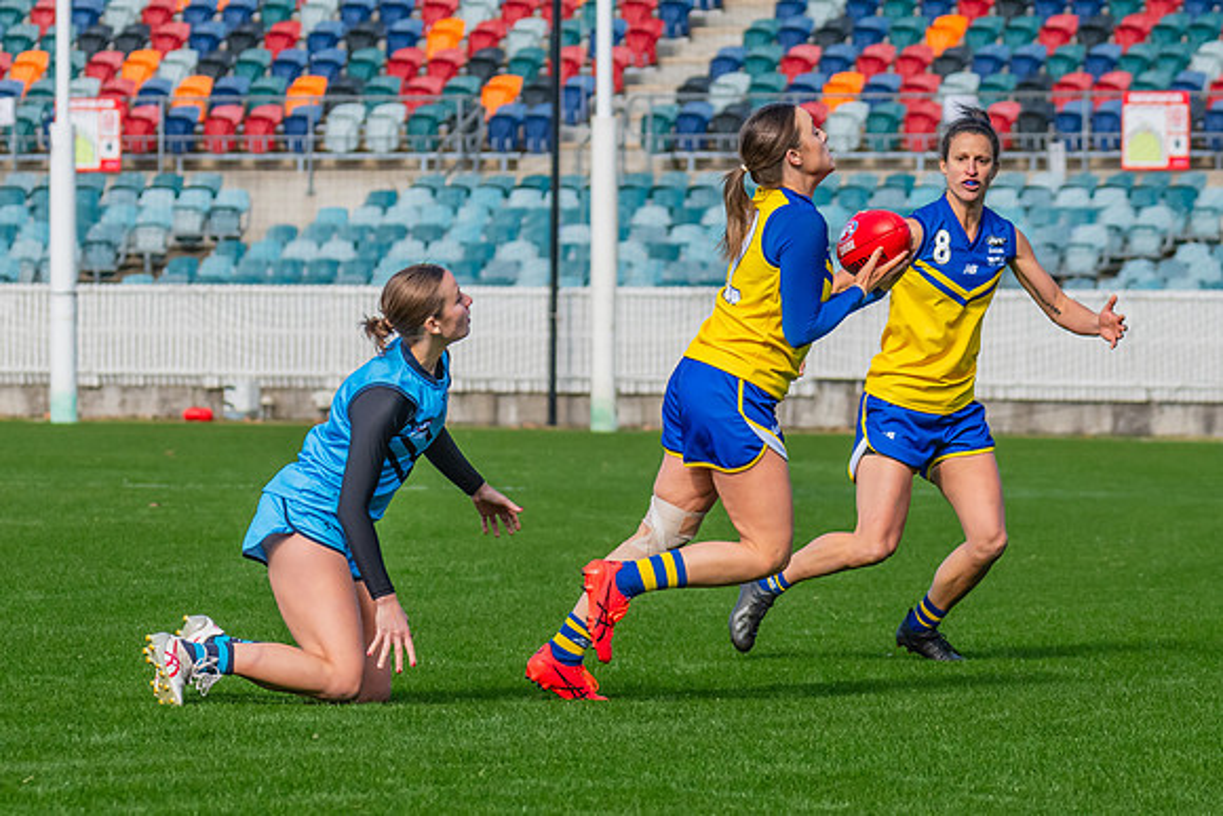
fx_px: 10720
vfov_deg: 4.4
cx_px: 611
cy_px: 395
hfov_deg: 6.5
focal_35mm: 315
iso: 800
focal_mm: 170
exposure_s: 1/1250
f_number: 7.1
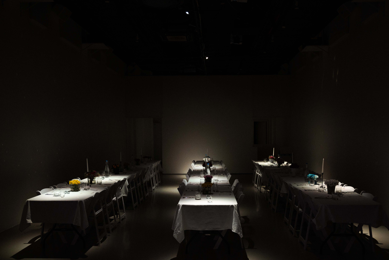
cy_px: 161
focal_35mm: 32
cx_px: 209
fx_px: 346
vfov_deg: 40.8
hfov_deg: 58.7
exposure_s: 1/100
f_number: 2.8
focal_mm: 24
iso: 1600
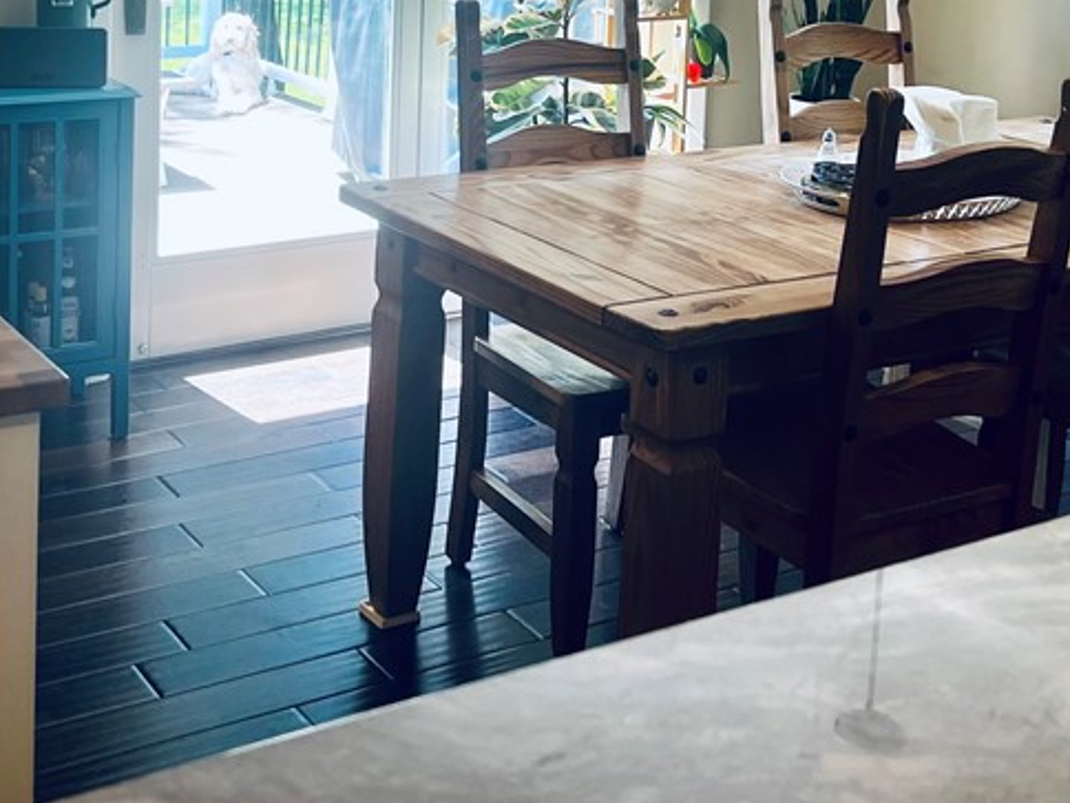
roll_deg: -1.7
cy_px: -11
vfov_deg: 25.2
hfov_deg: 34.9
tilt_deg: -7.3
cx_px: 471
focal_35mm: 55
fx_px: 1700
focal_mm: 5.7
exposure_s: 1/120
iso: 64
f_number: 1.5
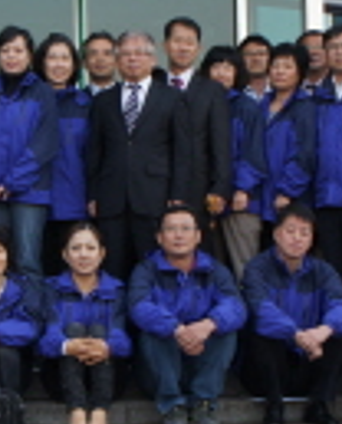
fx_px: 1710
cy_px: 227
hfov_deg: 11.4
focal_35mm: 136
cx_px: 59
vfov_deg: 14.1
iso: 200
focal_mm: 25
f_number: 5.6
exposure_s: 1/80
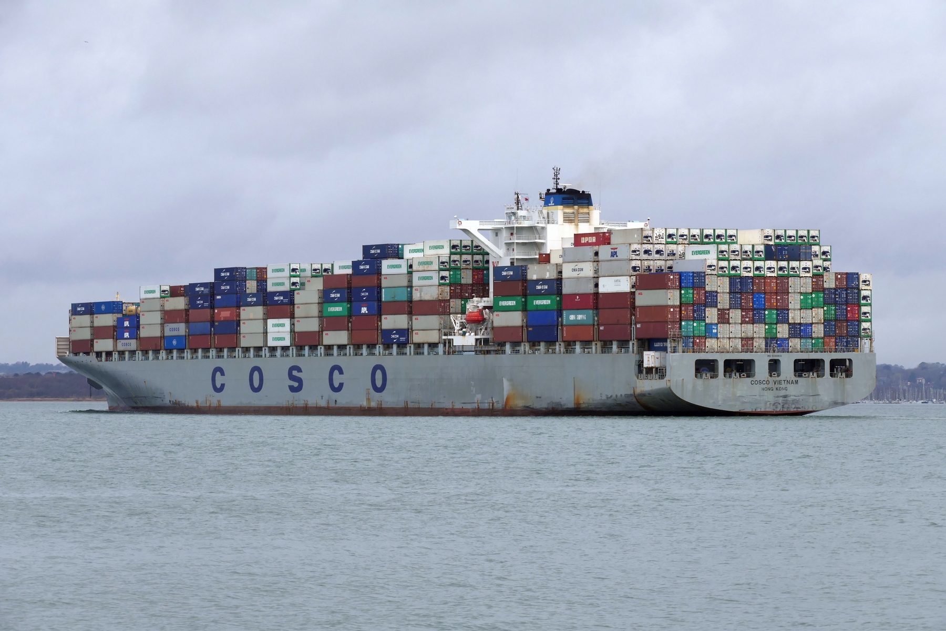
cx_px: 473
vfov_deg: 8.1
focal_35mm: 170
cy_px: 316
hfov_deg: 12.1
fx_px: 4467
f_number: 6.3
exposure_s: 1/400
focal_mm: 61.93
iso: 125
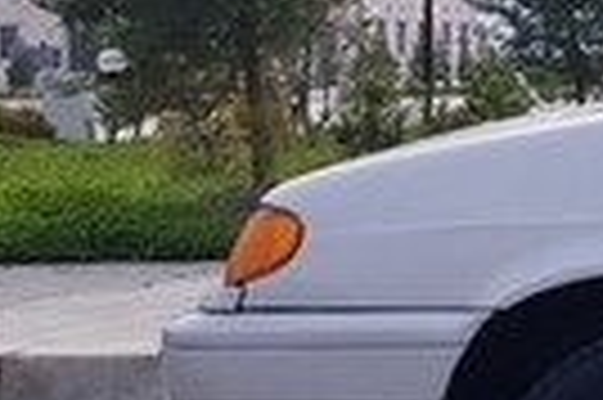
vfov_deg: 10.2
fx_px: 2225
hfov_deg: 12.2
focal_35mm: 133
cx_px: 1472
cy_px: 52
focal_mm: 4.2
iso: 40
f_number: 1.7
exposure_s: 1/3824
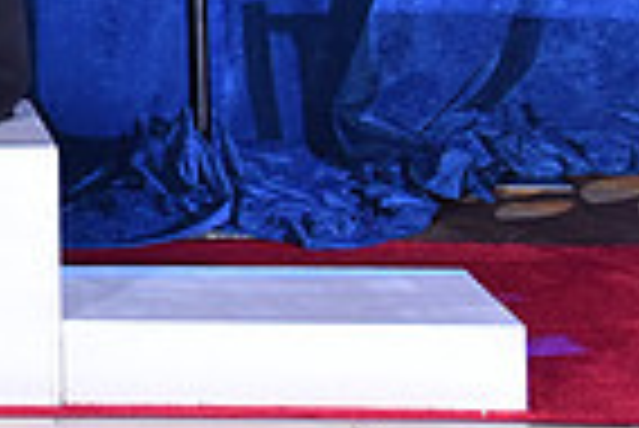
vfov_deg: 6.6
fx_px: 3625
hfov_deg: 9.7
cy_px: -295
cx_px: -432
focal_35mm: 204
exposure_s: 1/250
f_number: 5.6
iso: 2000
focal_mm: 50
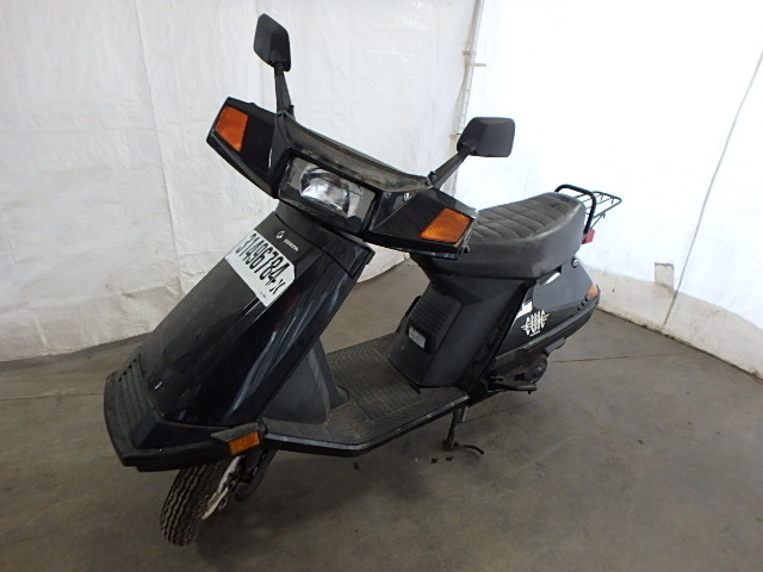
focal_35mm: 21
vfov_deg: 63.4
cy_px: 286
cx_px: 382
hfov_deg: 79.0
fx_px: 463
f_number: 3.5
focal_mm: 3.7
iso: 200
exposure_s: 1/30
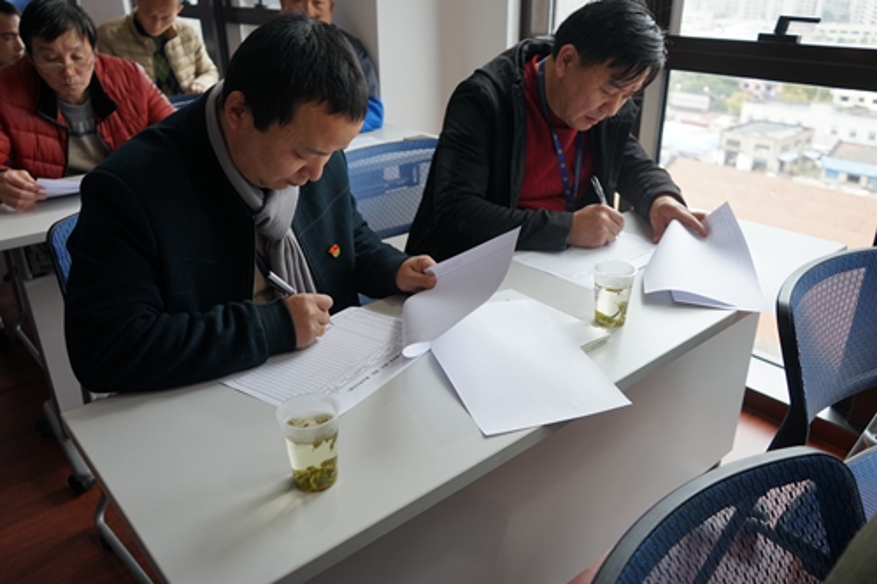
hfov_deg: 65.5
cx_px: 438
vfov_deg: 46.4
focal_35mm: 28
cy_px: 292
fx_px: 682
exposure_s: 1/60
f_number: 4
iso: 200
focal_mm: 28
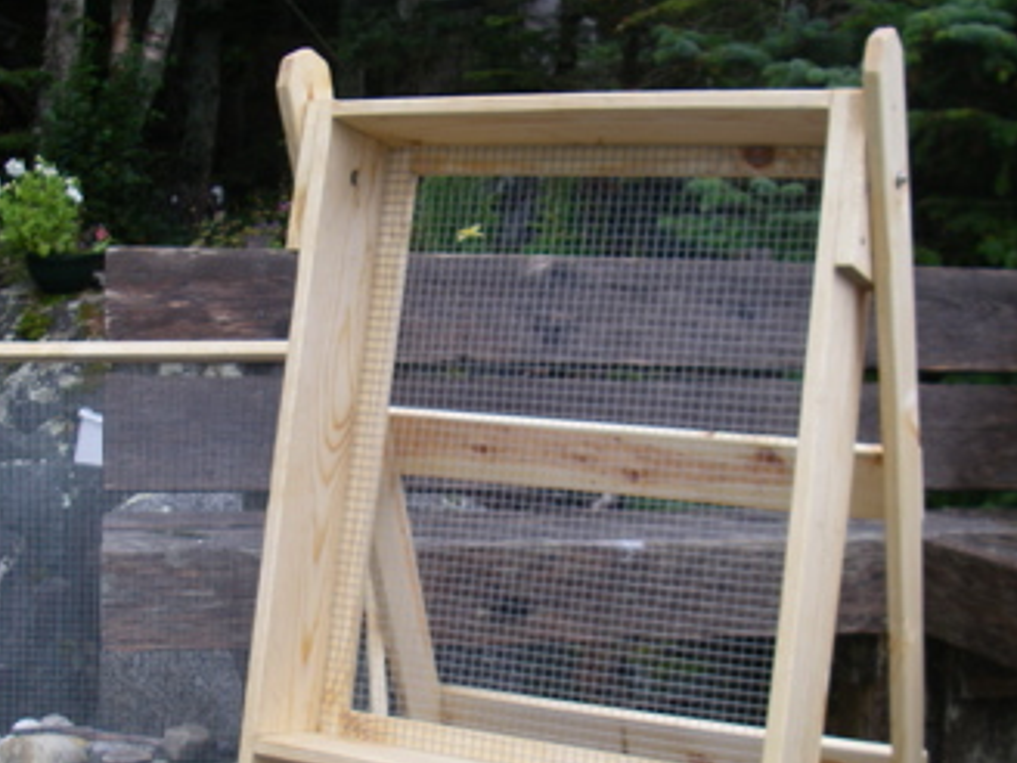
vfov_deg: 25.1
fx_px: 1704
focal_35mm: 58
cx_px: 431
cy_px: 529
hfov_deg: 33.2
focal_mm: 6.3
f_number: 3.3
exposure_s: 1/60
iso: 64
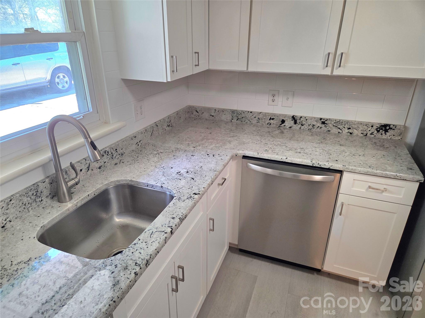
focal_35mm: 23
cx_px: 212
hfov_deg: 73.9
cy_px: 159
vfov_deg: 58.9
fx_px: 282
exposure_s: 1/120
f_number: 1.8
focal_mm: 5.4
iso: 160
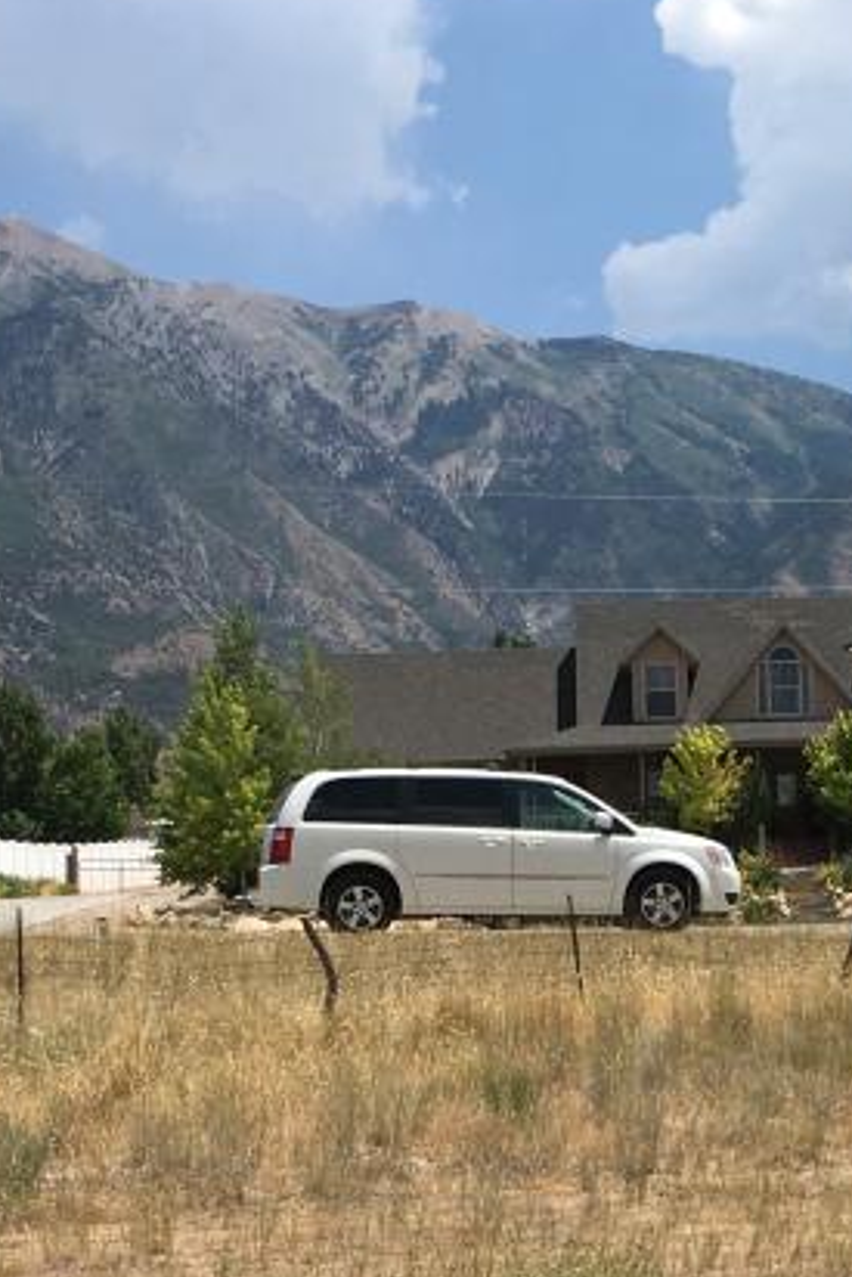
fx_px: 2660
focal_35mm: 75
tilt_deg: -3.8
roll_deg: +2.1
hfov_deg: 17.9
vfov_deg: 26.3
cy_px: 1094
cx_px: 750
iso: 25
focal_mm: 4.15
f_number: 2.2
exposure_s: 1/2024
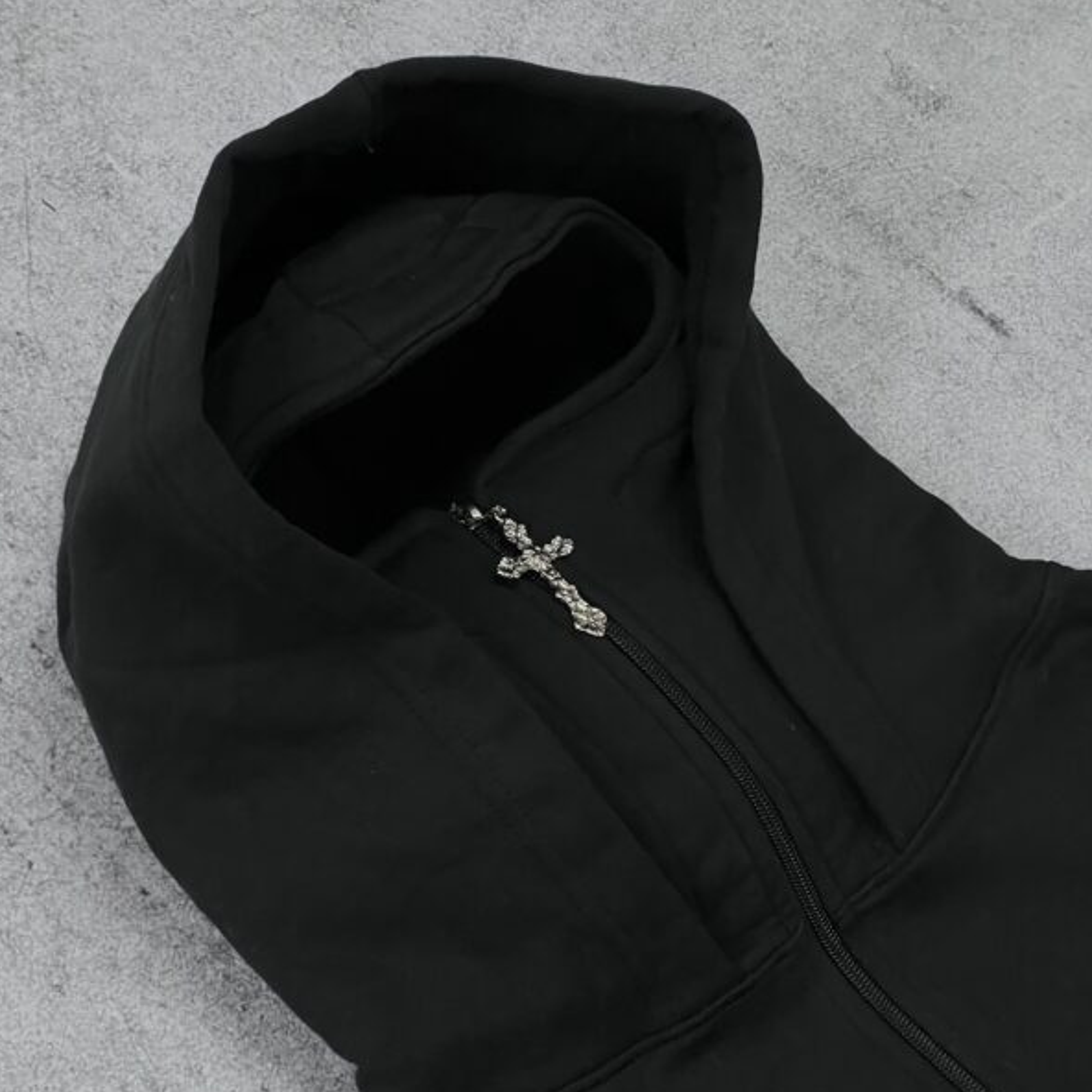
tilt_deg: -60.4
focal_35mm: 92
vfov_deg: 18.9
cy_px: 612
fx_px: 3284
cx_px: 540
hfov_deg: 18.9
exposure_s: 1/50
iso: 320
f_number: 2.8
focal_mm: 9
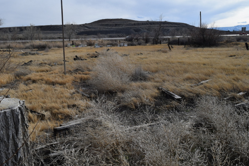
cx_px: 131
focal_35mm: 31
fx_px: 215
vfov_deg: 42.4
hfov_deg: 60.2
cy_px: 80
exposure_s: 1/500
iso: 200
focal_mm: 18
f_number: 11
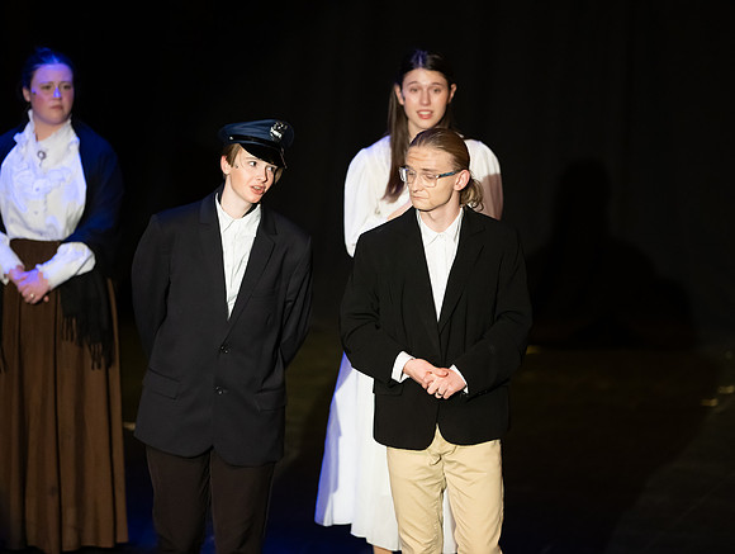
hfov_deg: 6.0
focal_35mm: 332
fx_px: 7061
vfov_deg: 4.5
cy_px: 277
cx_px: 368
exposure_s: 1/400
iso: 5600
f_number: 2.8
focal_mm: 300
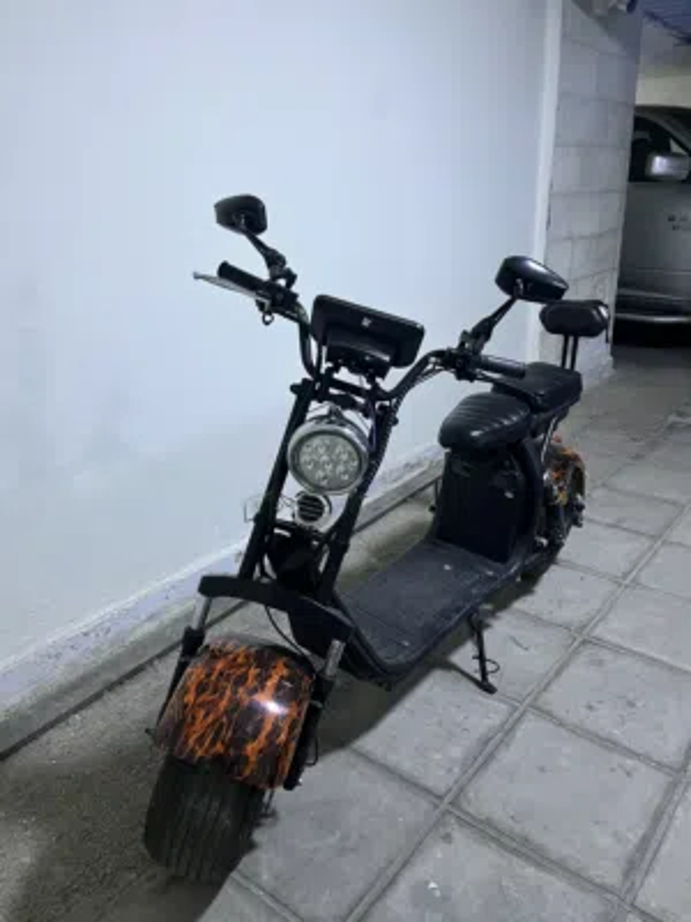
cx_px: 346
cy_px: 461
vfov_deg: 67.3
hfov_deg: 53.1
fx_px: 692
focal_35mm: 26
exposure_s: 1/50
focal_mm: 5.1
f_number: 1.6
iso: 400
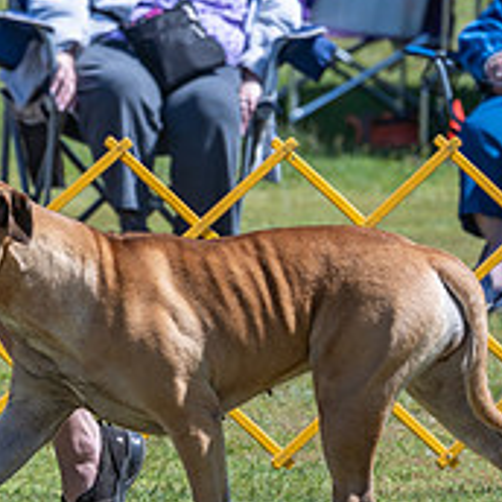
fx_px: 11879
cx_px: -48
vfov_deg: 2.4
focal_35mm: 724
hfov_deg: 2.4
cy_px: 42
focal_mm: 200
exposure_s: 1/640
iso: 200
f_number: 6.3
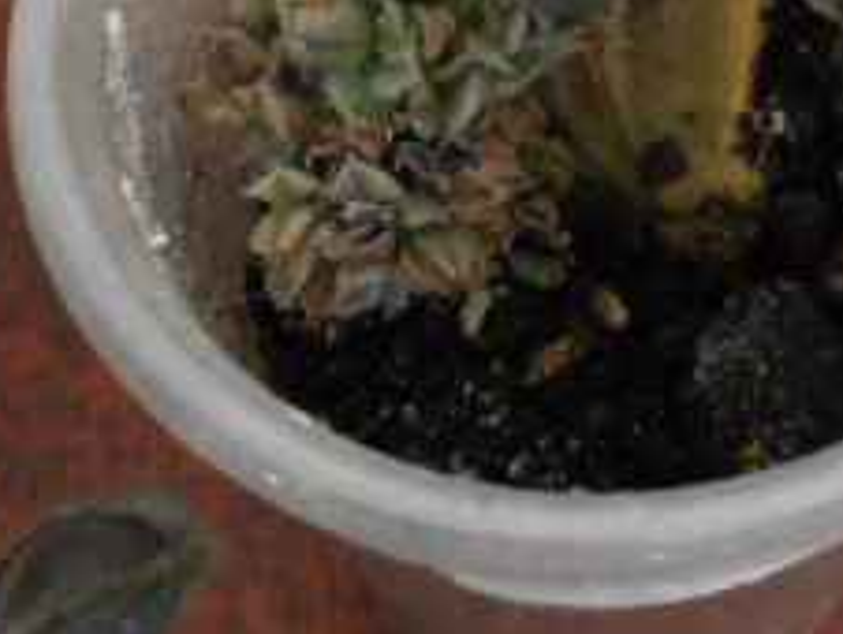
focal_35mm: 82
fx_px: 1999
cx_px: 783
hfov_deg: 23.1
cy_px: -186
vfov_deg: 17.0
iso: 250
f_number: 3.4
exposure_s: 1/30
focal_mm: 5.3
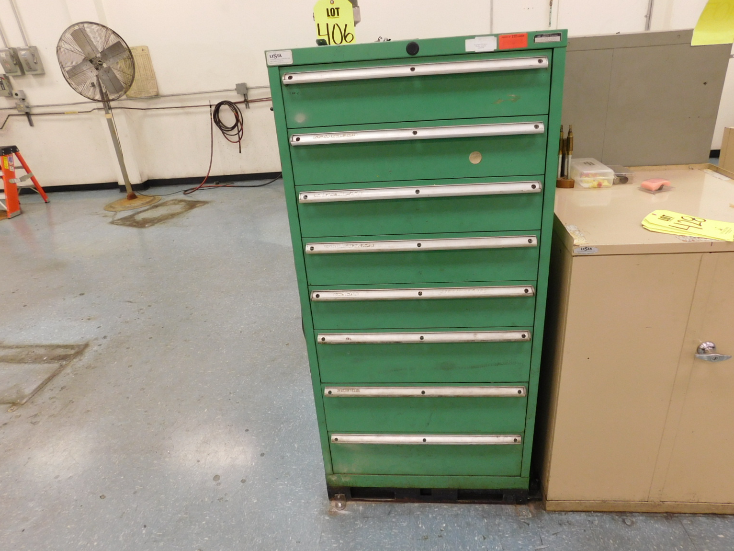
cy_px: 273
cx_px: 380
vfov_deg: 56.8
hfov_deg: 71.6
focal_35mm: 24
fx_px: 509
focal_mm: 4
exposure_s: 1/30
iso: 180
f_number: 3
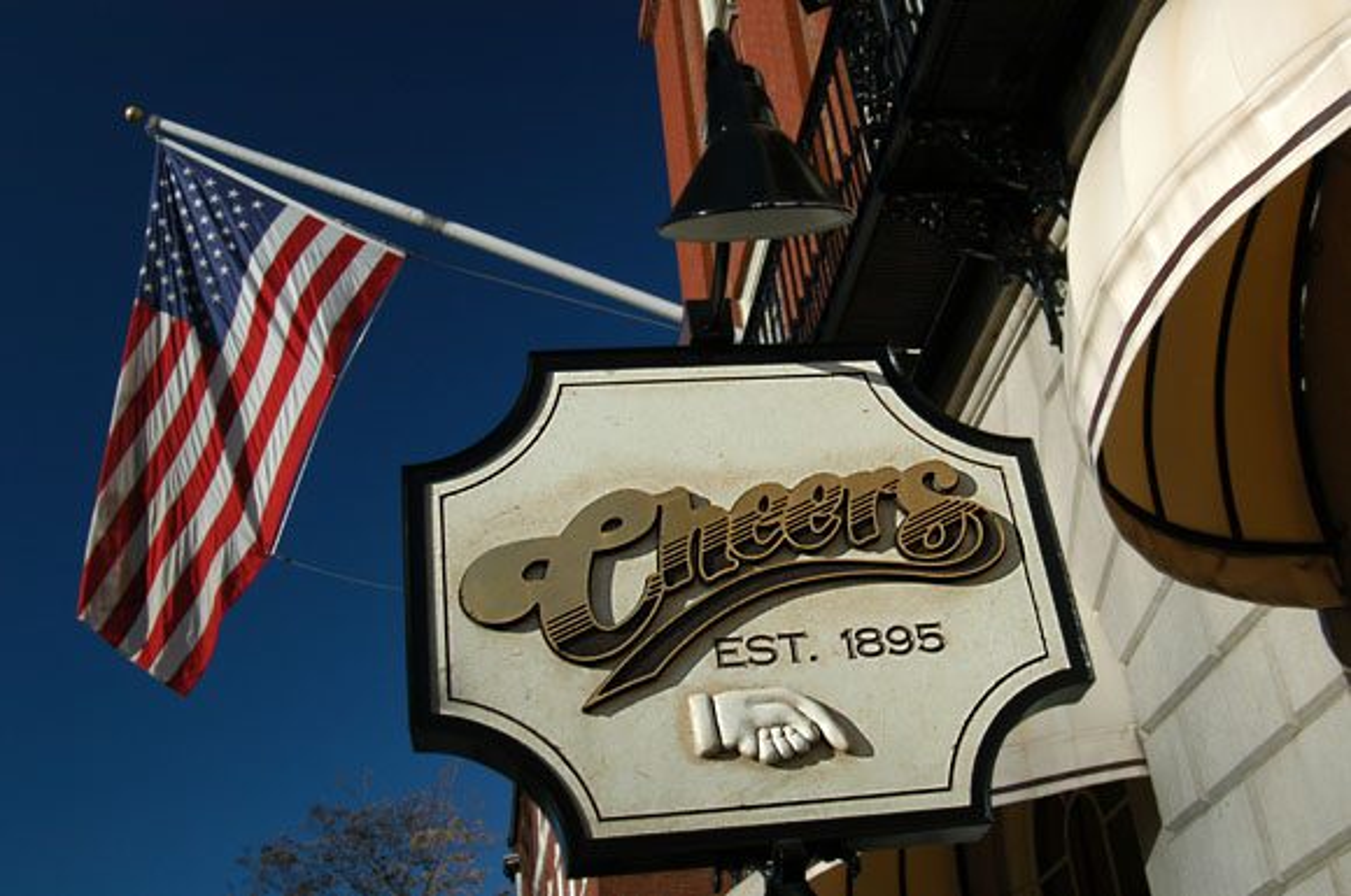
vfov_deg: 36.8
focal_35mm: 36
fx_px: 1349
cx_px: 676
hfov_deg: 53.2
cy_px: 448
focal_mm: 24
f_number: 4.5
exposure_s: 1/1000
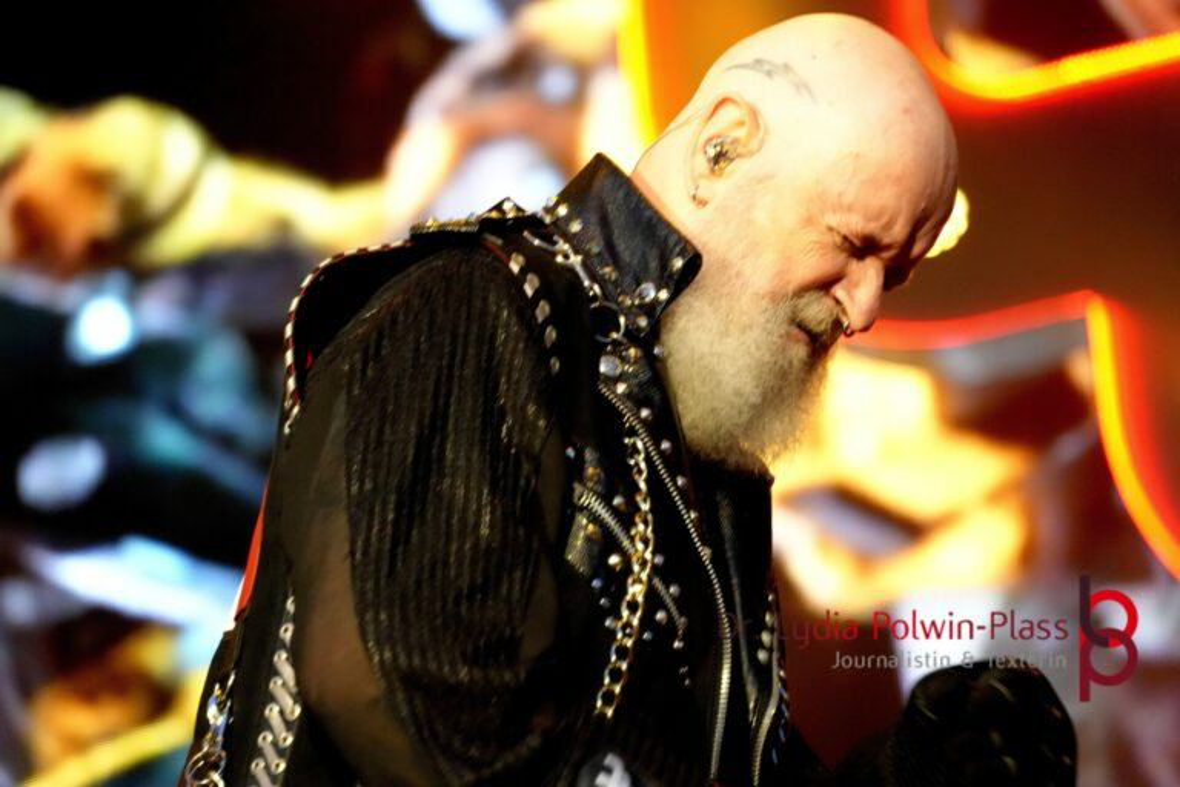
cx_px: 590
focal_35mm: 282
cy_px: 394
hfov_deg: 7.3
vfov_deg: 4.9
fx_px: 9243
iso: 6400
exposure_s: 1/100
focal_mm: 188
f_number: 6.3
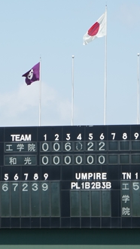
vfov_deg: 7.0
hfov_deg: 4.0
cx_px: 90
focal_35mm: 307
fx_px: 2028
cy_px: 124
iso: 125
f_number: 5.9
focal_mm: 70.7
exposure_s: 1/400
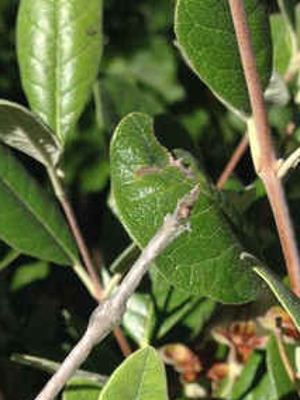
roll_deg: +19.1
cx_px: -65
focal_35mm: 93
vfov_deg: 20.0
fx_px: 1075
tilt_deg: -27.9
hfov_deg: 15.3
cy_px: 462
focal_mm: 4.12
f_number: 2.4
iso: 50
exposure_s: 1/1290
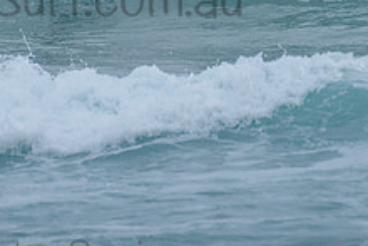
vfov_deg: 0.9
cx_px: 67
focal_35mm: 1616
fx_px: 16529
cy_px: -95
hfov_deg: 1.3
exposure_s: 1/1250
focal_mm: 500
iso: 450
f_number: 5.6
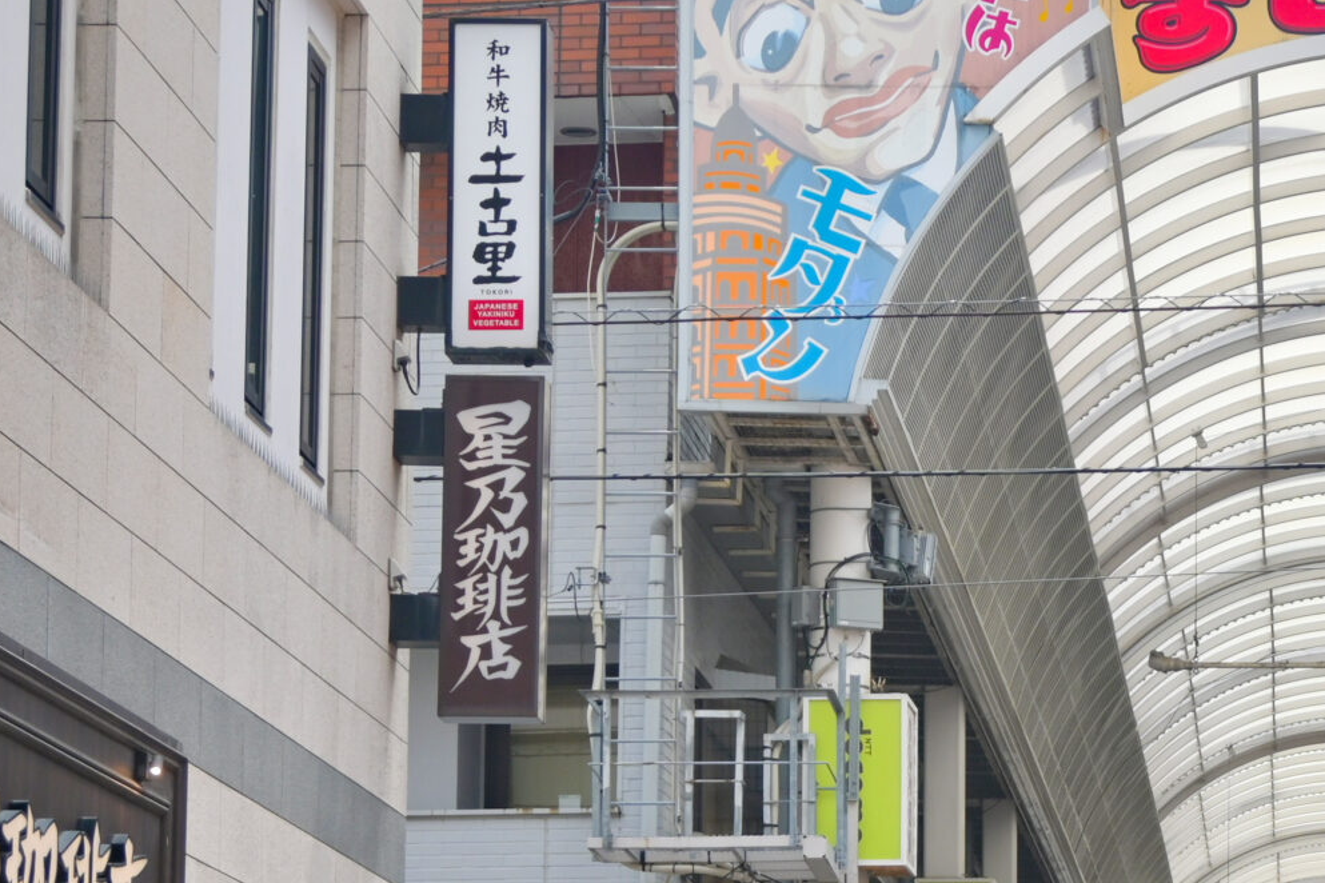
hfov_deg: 17.1
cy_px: 901
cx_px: 1422
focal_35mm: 116
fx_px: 4269
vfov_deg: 11.7
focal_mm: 30
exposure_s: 1/500
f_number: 4.8
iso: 100
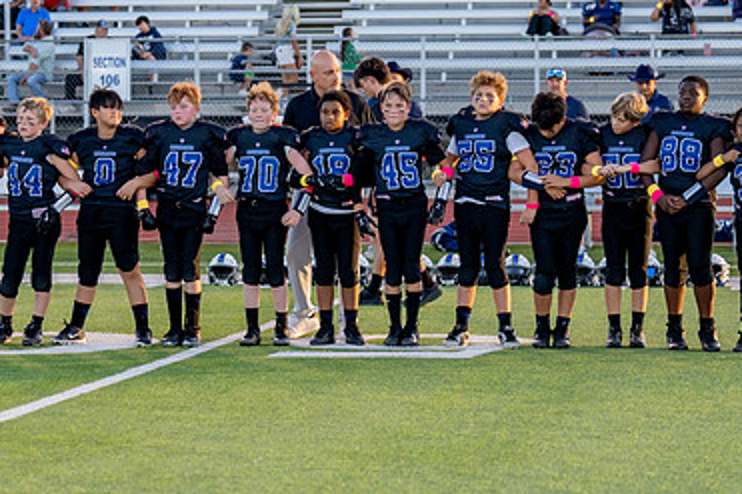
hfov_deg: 13.5
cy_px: 184
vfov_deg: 9.0
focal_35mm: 152
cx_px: 345
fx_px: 3131
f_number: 2.8
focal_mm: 70
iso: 320
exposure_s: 1/640
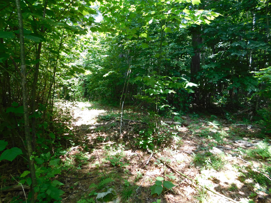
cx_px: 136
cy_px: 102
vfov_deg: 58.9
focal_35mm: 23
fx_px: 180
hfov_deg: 73.9
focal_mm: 4
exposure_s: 1/100
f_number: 3
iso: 125
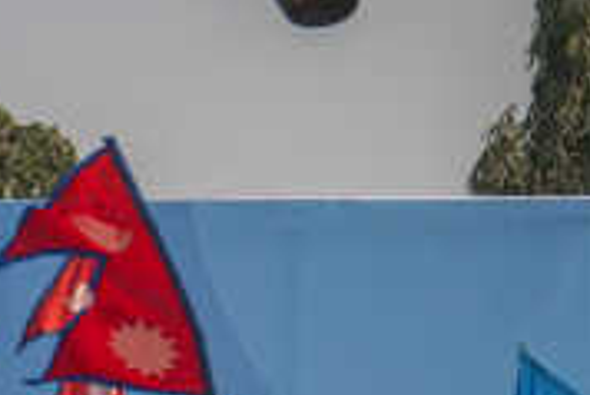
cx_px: -119
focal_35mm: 317
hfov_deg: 6.5
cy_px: 501
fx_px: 5199
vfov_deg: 4.3
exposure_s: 1/500
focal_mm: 63
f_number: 5.6
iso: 100
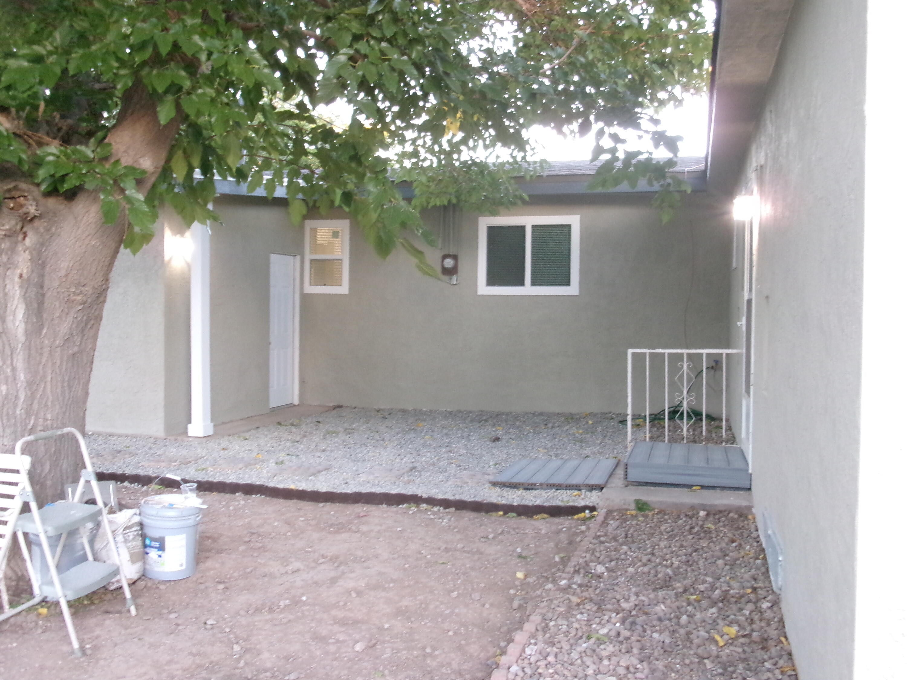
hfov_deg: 51.4
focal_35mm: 36
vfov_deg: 39.7
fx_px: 943
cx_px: 454
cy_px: 340
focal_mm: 6.4
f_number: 4.5
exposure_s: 1/17
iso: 439
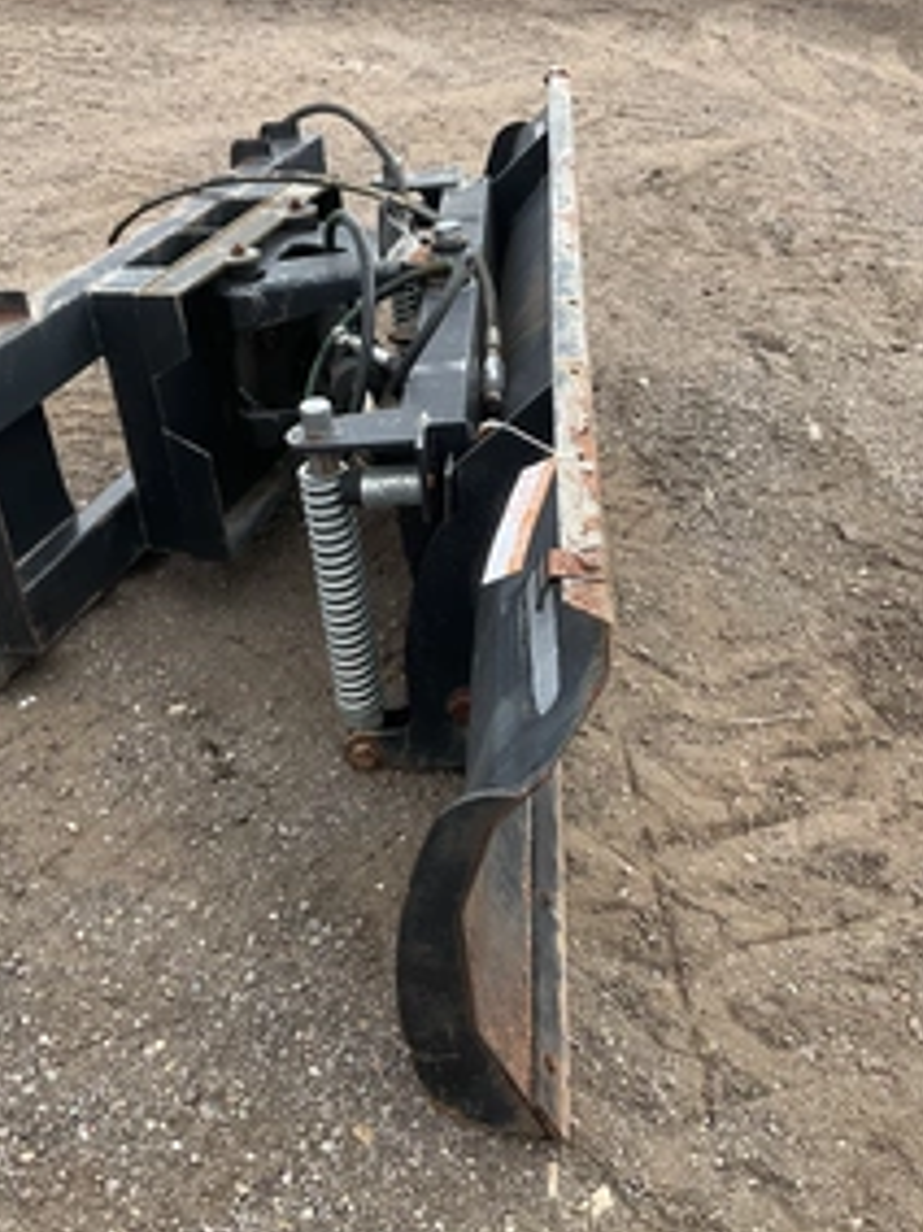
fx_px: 1459
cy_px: 636
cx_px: 453
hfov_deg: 35.1
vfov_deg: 45.8
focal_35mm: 41
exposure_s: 1/586
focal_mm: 3
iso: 25
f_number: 1.8
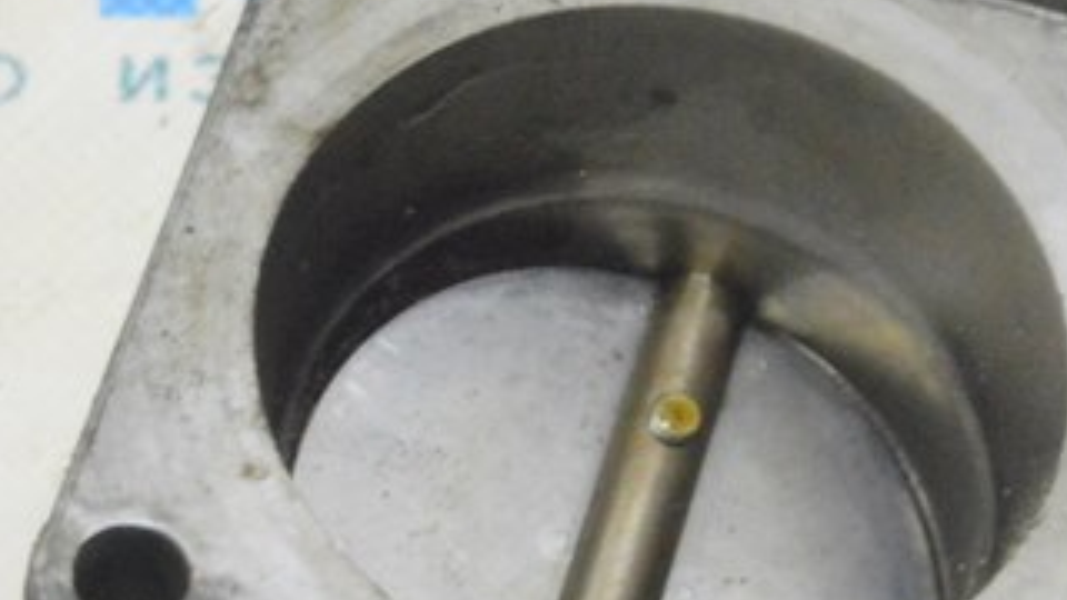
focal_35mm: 191
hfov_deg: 11.3
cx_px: 634
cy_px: 388
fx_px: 5404
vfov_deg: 6.4
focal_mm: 38
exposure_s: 1/15
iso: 6400
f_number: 20
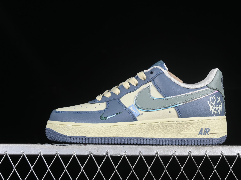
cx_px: 137
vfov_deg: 18.0
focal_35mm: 82
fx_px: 571
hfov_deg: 23.8
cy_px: 91
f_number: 8
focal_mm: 50
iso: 160
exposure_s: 1/80
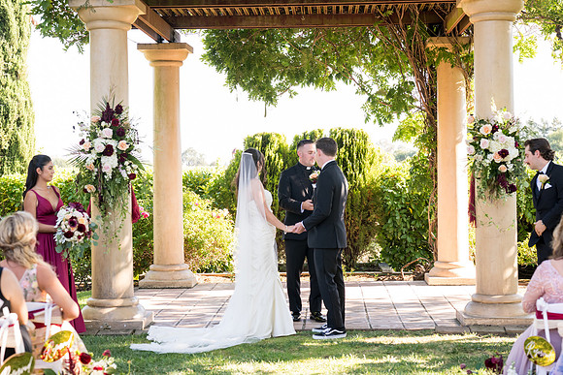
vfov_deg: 20.3
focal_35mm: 67
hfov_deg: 30.1
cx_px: 282
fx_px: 1048
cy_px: 188
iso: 800
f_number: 4
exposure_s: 1/400
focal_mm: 67
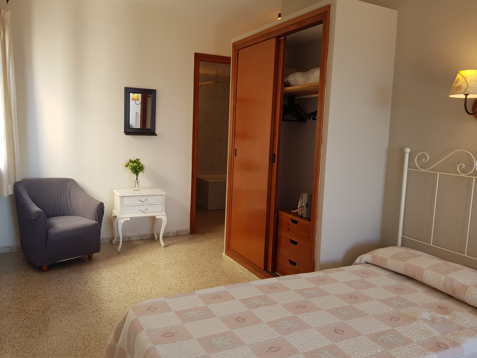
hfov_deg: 65.3
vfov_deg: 51.3
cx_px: 238
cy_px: 175
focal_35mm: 27
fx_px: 372
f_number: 1.7
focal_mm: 4.2
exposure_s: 1/100
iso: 50
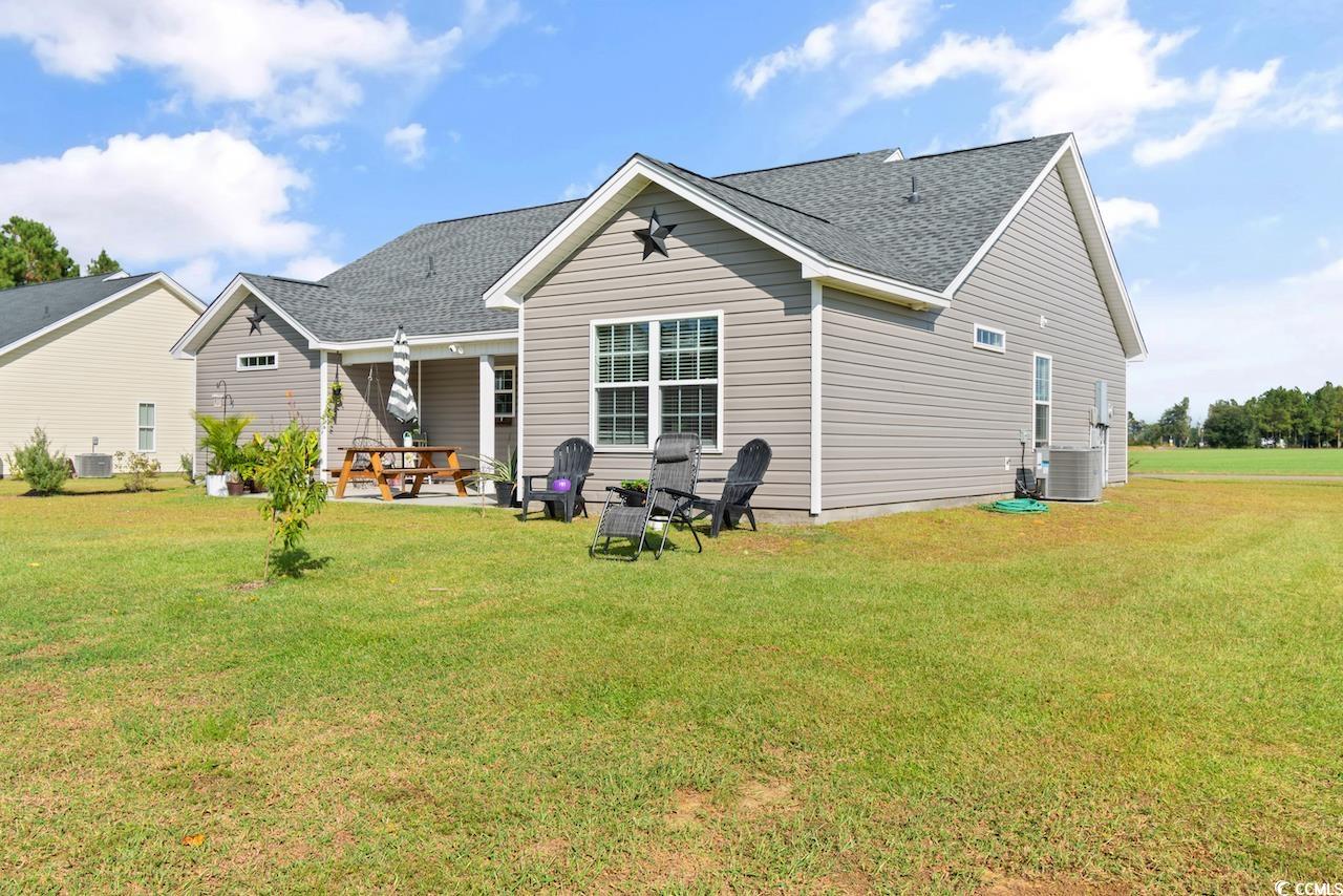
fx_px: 1119
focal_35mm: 30
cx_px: 672
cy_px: 448
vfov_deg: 43.6
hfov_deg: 61.9
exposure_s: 1/160
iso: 100
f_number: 6.3
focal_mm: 20
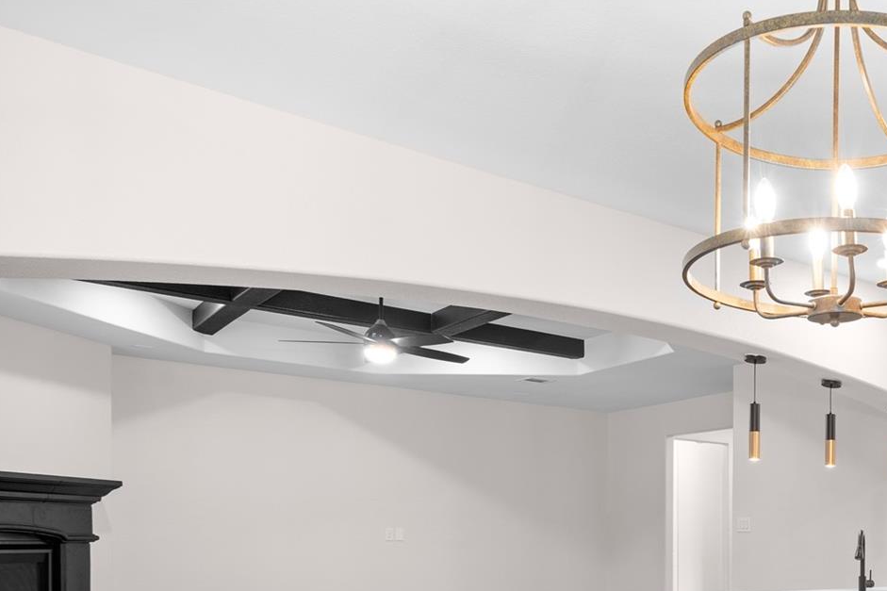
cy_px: 551
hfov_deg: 46.9
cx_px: 793
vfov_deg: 33.7
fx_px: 911
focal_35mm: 37
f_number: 8
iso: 400
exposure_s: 1.3
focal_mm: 17
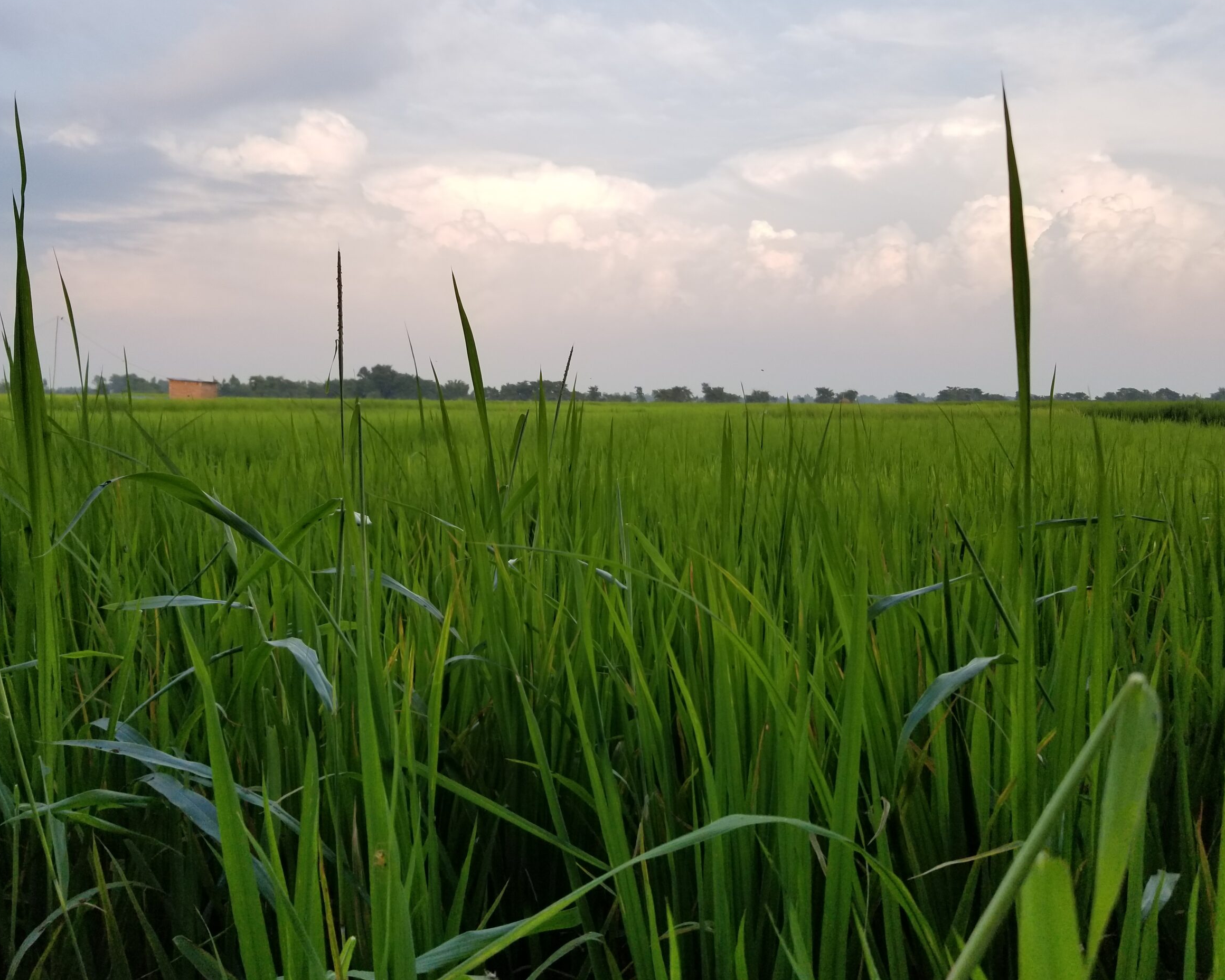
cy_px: 499
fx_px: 1015
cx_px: 594
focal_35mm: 28
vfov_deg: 51.5
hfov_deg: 62.2
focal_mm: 4.25
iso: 50
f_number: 1.7
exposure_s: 1/740
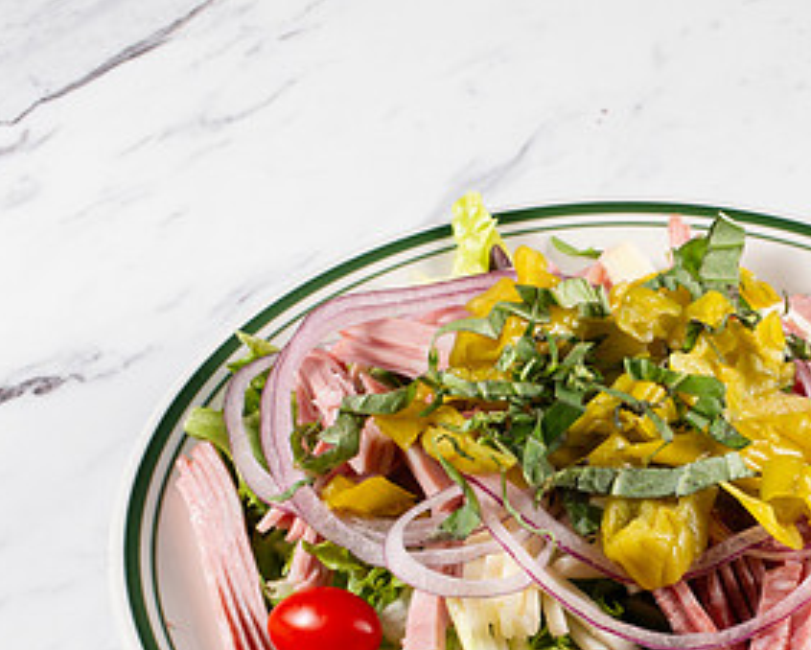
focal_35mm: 144
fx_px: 3459
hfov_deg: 13.3
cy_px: 583
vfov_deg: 10.7
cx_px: 635
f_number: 11
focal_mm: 50
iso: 200
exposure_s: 1/200
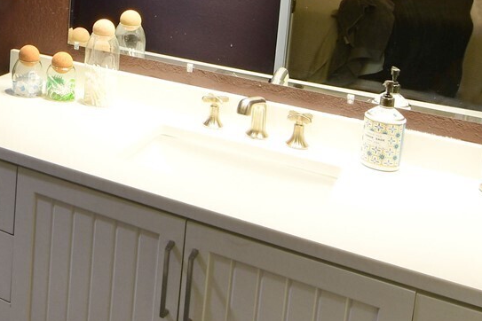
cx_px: -32
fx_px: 690
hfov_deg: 34.0
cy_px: -31
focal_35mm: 52
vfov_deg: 24.5
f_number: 11
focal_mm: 11
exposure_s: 1/2
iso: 125
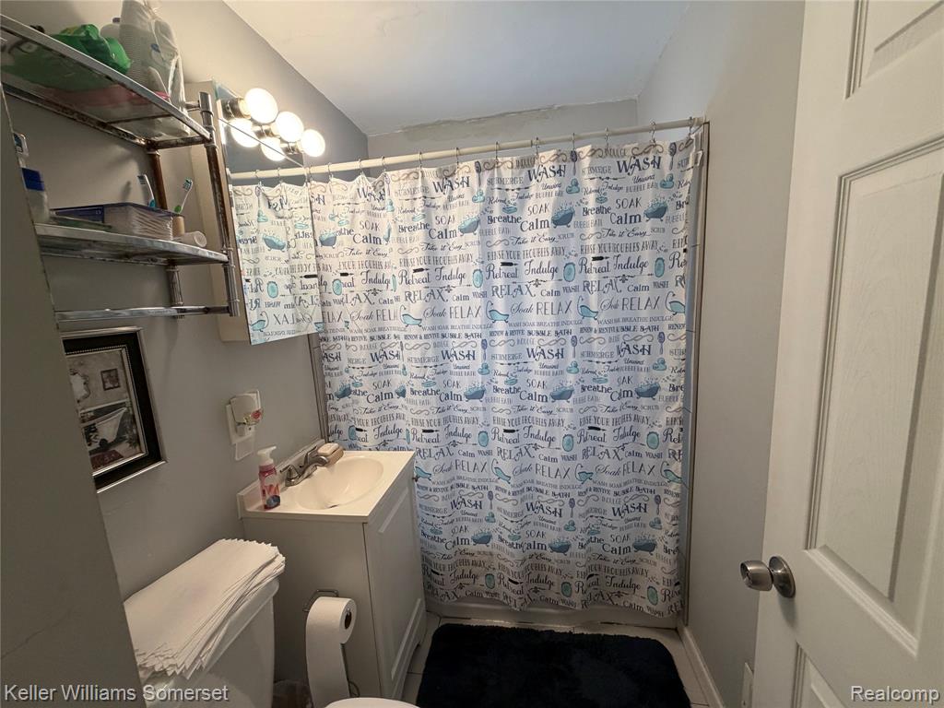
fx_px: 382
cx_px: 472
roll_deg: +3.7
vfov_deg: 85.7
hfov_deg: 102.1
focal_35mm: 14
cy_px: 354
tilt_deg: -8.9
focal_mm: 2.22
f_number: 2.2
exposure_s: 1/60
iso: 160
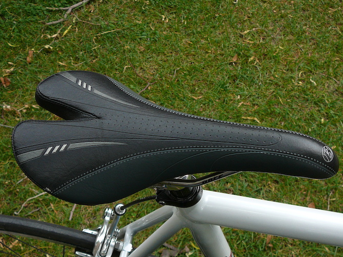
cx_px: 176
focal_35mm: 42
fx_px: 416
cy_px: 146
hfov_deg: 44.8
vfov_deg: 34.3
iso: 80
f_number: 2.8
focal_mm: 5.2
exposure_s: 1/200
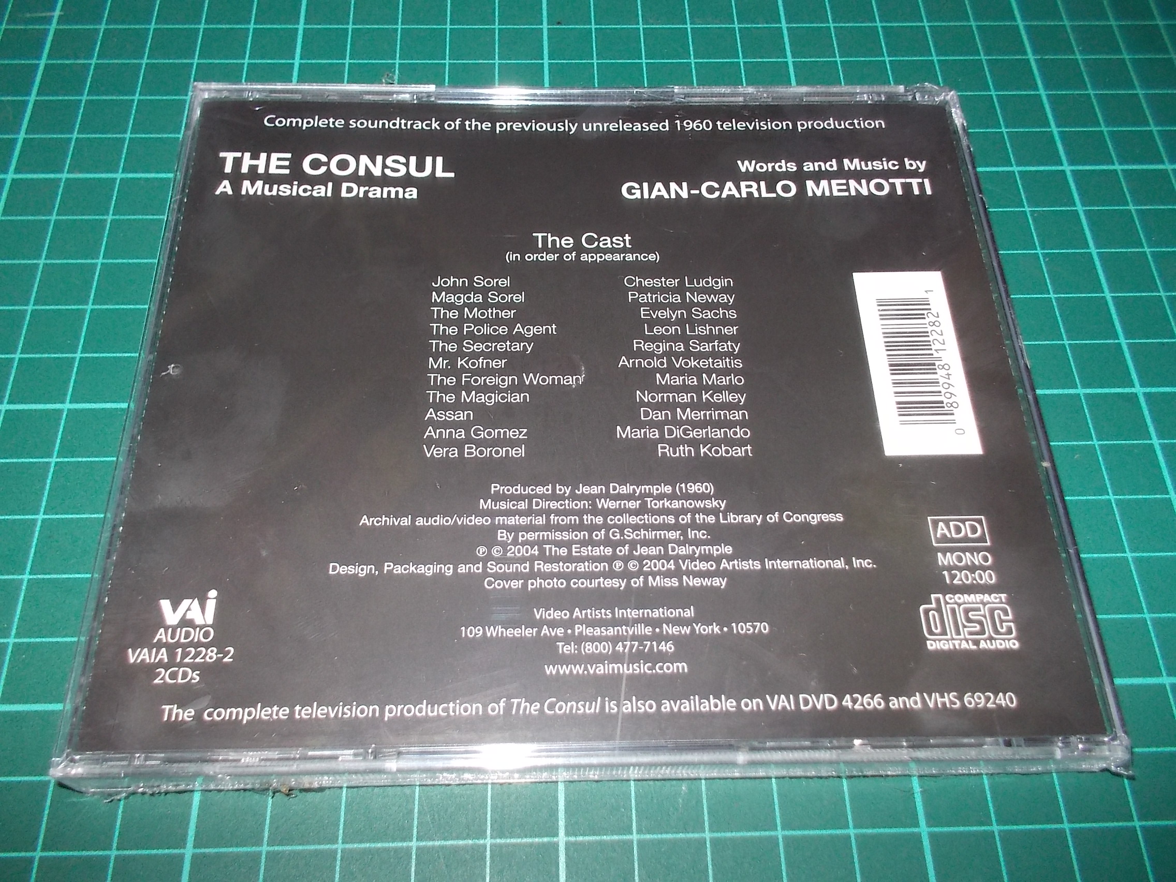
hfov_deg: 61.7
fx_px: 985
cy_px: 441
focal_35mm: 29
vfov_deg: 48.2
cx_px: 588
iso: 200
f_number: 3.3
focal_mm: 4.1
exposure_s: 1/30
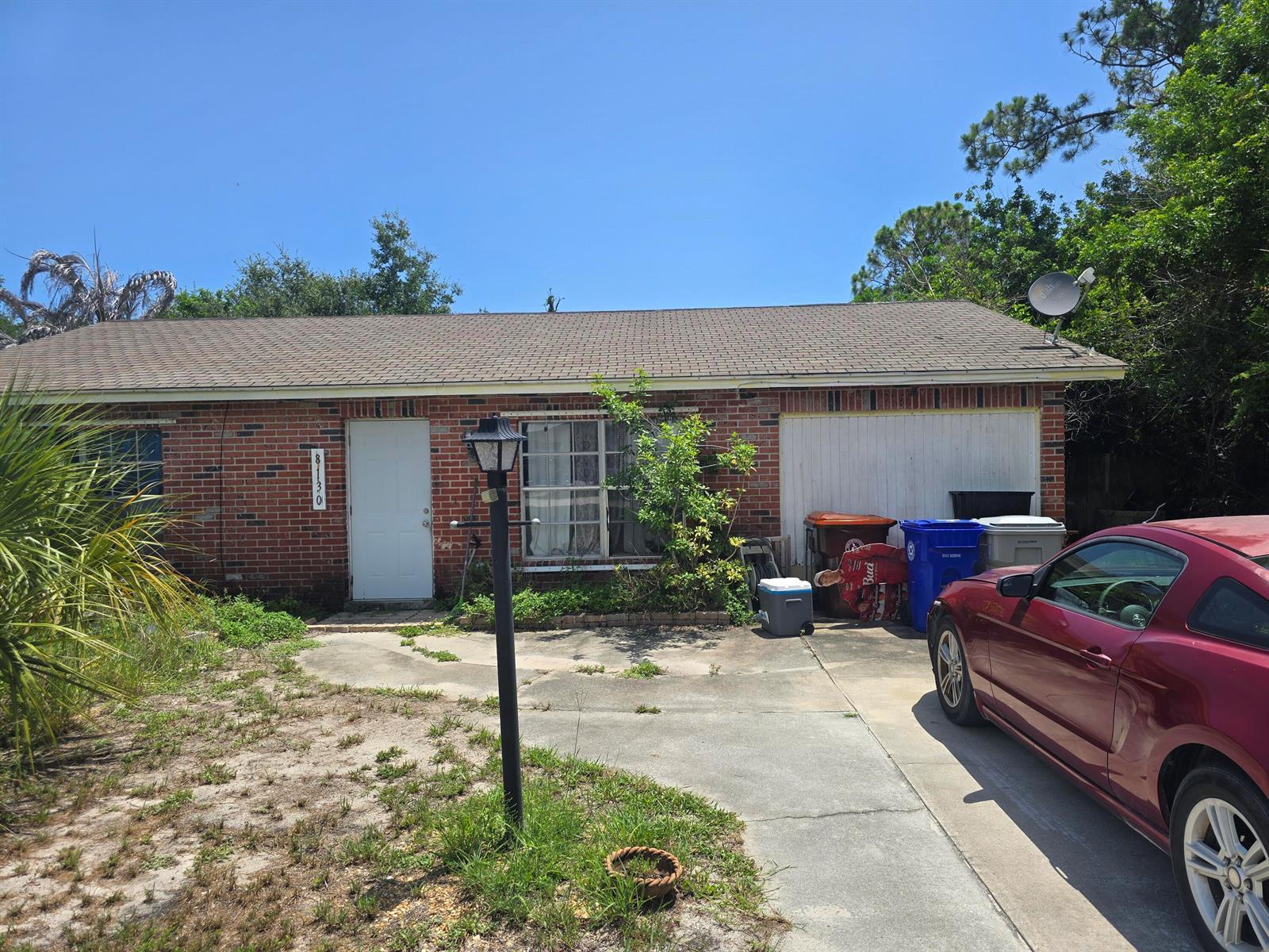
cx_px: 634
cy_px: 476
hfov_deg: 73.9
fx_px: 843
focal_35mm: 23
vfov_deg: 58.9
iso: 12
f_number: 1.7
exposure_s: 1/709
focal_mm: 6.3
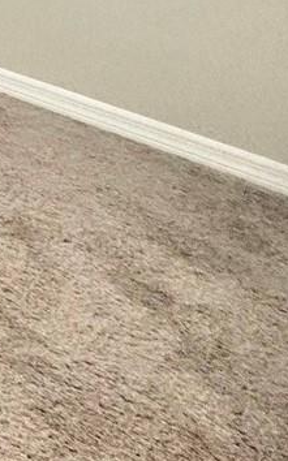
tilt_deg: -5.6
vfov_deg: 22.9
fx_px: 842
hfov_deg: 11.3
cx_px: -583
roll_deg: -1.4
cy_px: -284
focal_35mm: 67
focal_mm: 2.22
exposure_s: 1/120
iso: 250
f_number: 2.2
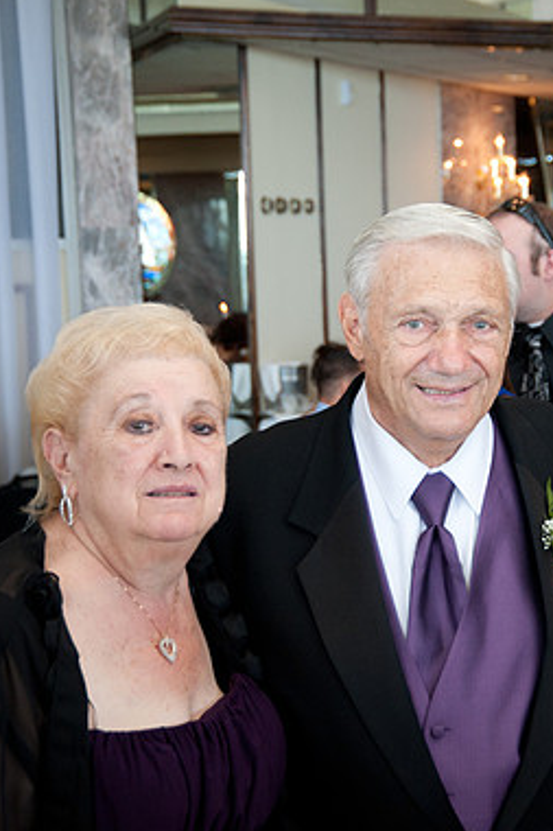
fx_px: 1937
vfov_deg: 24.2
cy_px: 413
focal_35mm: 84
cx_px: 520
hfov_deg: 16.0
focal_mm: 55
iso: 1600
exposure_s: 1/200
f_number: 5.6
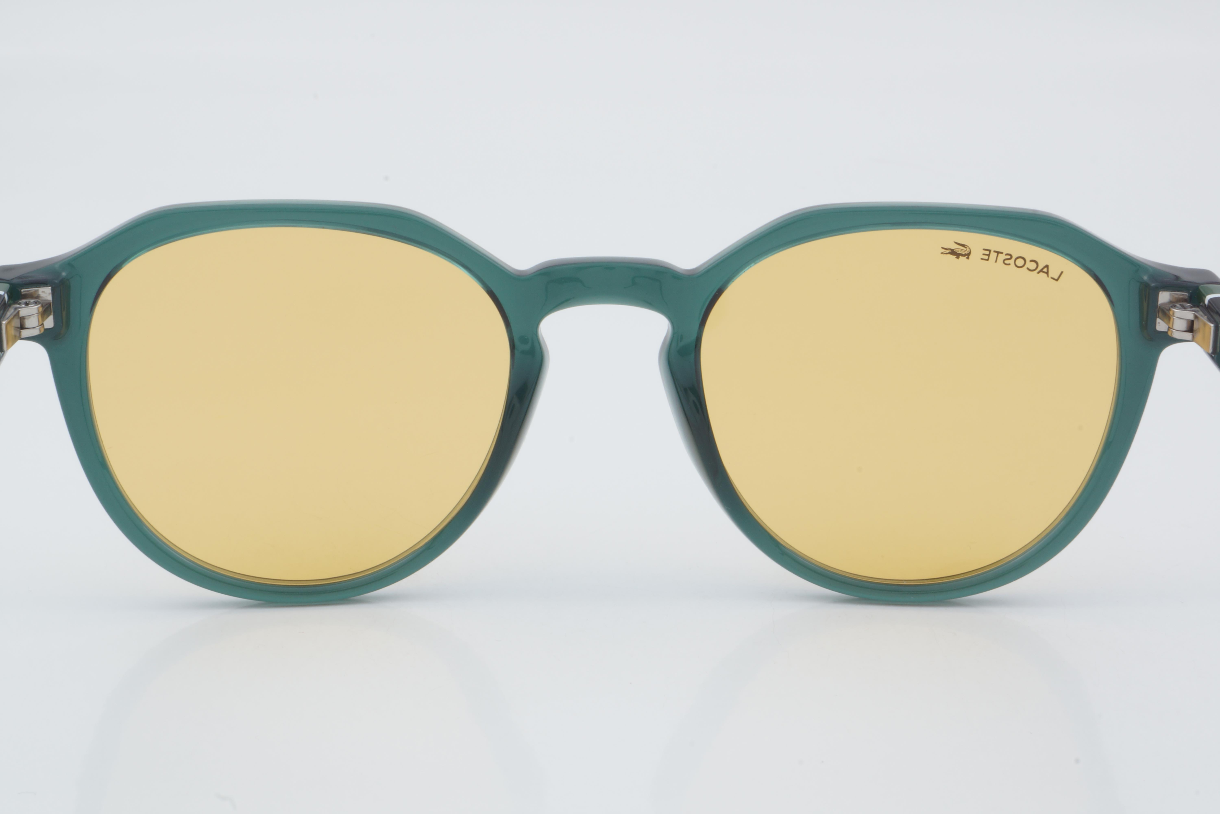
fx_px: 2796
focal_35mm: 82
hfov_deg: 24.6
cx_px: 610
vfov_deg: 16.6
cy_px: 407
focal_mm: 55
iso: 100
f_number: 32
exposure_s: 1/3
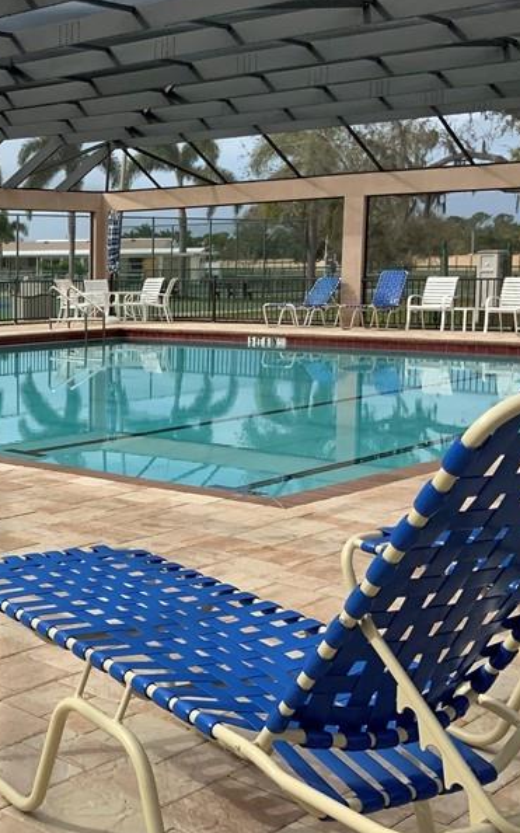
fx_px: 1202
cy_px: 418
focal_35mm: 53
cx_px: -66
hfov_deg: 22.8
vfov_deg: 38.2
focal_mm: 3
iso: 16
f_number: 1.8
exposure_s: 1/1451
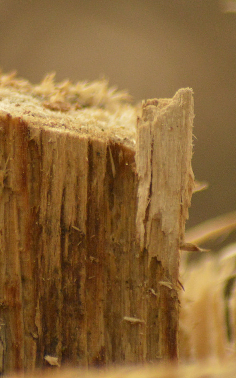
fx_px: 8554
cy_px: 165
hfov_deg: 1.6
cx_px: -9
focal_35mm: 831
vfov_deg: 2.5
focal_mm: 300
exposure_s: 1/4000
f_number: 5.6
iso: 3200
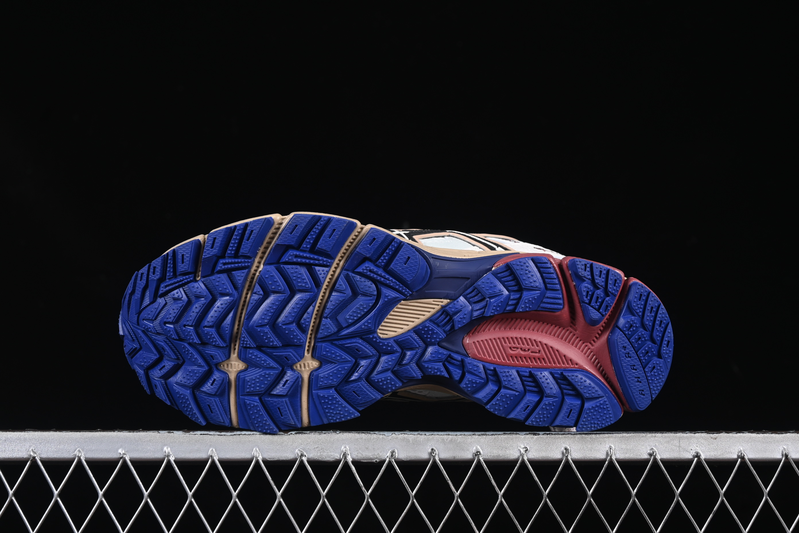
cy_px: 266
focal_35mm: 75
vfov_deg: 18.2
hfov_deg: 27.0
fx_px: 1664
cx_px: 400
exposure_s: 1/80
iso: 160
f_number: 7.1
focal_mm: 50
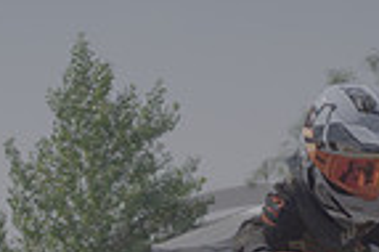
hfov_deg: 7.0
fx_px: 3081
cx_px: 284
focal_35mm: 293
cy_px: 495
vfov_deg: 4.6
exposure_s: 1/5000
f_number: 4
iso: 800
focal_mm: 72
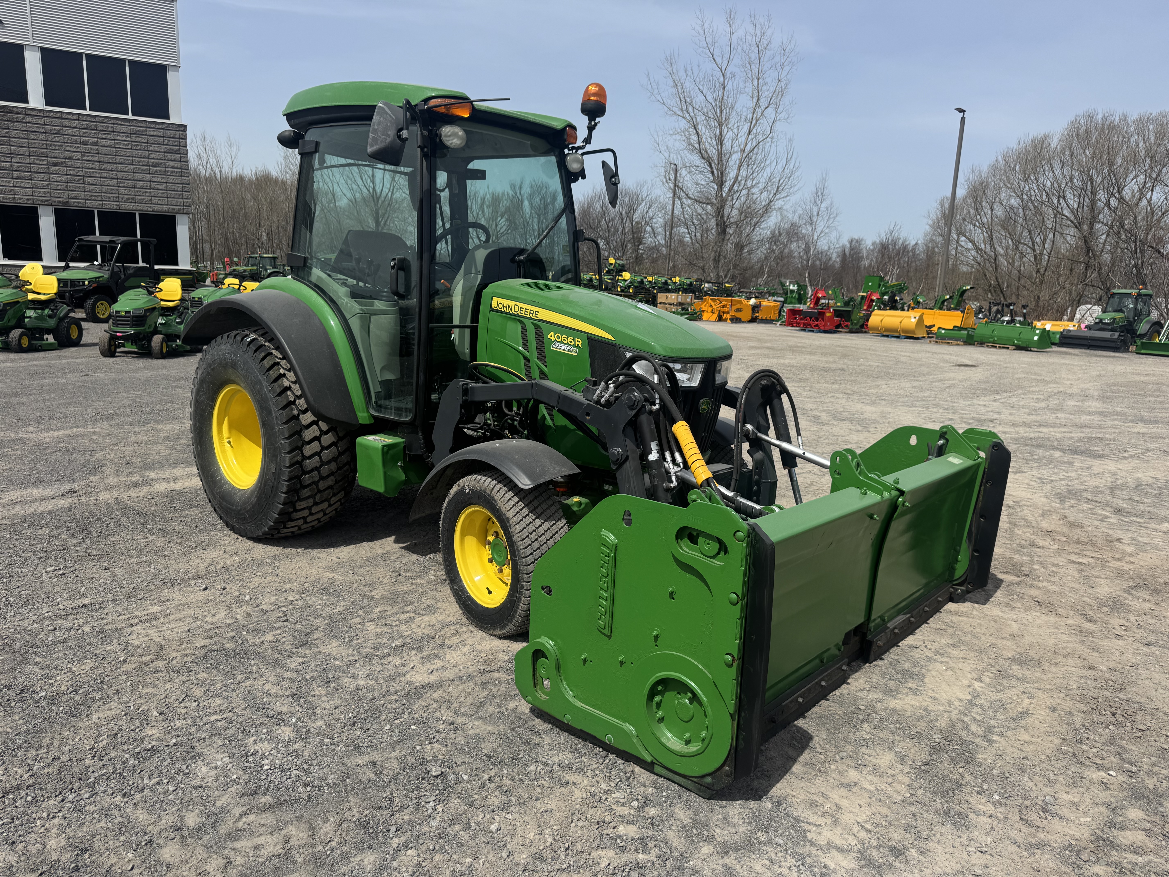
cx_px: 584
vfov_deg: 56.8
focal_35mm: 24
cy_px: 438
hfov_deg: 71.6
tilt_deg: -11.2
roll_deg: -1.4
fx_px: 810
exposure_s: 1/6410
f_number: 1.78
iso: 80
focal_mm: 6.76
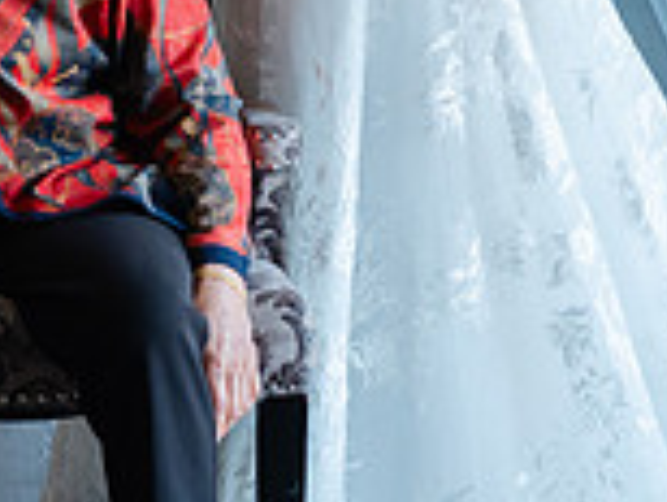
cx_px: -230
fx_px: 4574
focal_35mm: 237
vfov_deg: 6.3
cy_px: -41
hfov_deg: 8.2
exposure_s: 1/125
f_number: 4
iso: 1000
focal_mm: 80
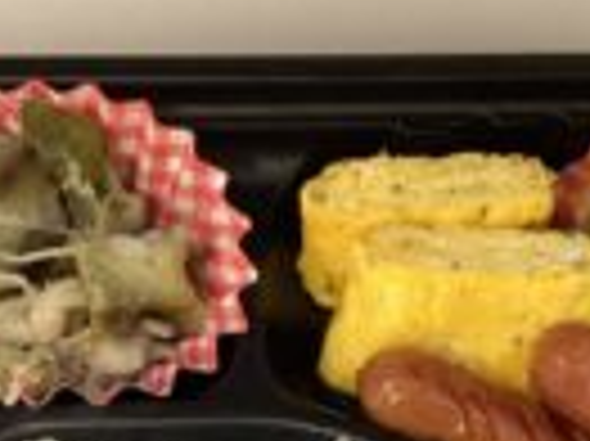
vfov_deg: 15.9
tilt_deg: -70.3
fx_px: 1516
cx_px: 430
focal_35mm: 89
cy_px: 533
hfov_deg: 21.9
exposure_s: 1/50
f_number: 2.4
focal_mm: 3.3
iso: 125
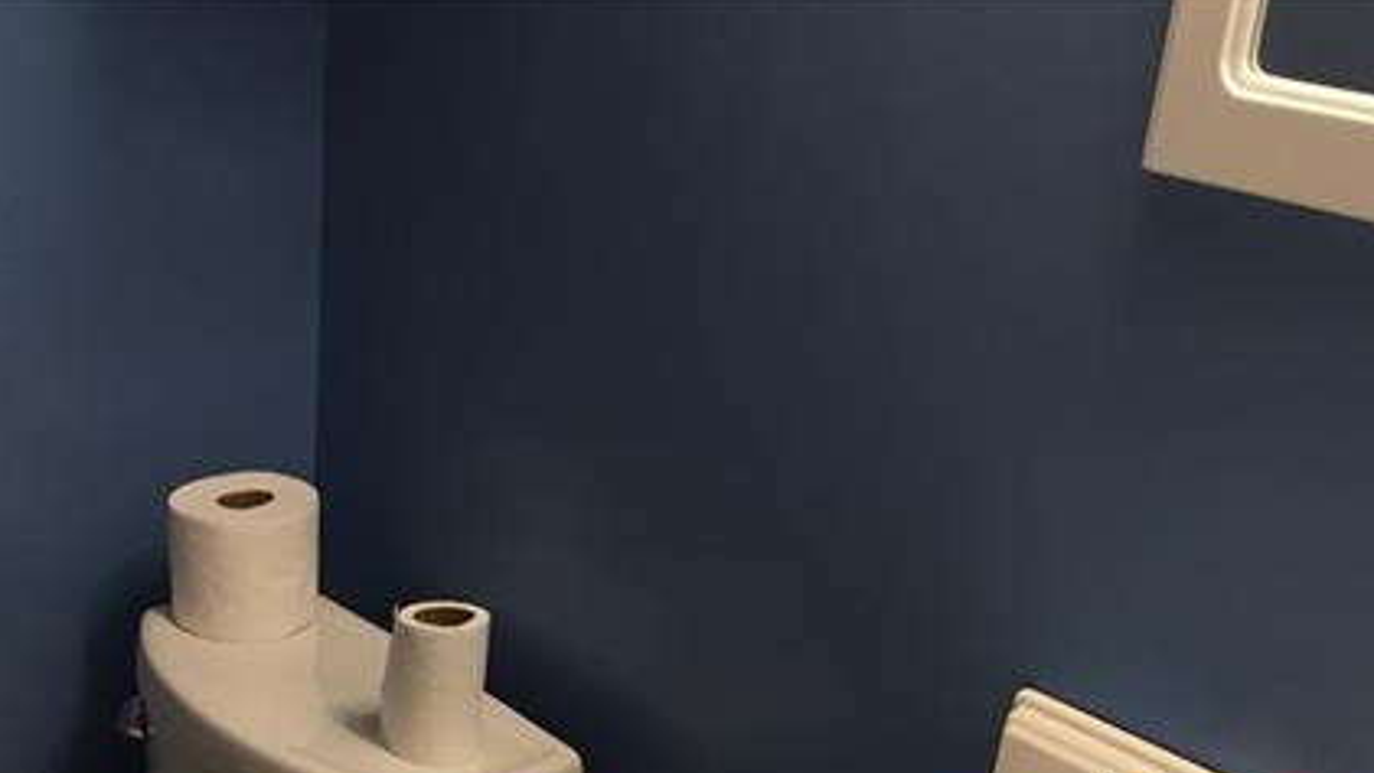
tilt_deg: -28.6
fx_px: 2186
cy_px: 965
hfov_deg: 34.8
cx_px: 568
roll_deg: -5.9
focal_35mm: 60
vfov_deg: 18.8
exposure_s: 1/30
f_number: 2.2
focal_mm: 4.15
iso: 40
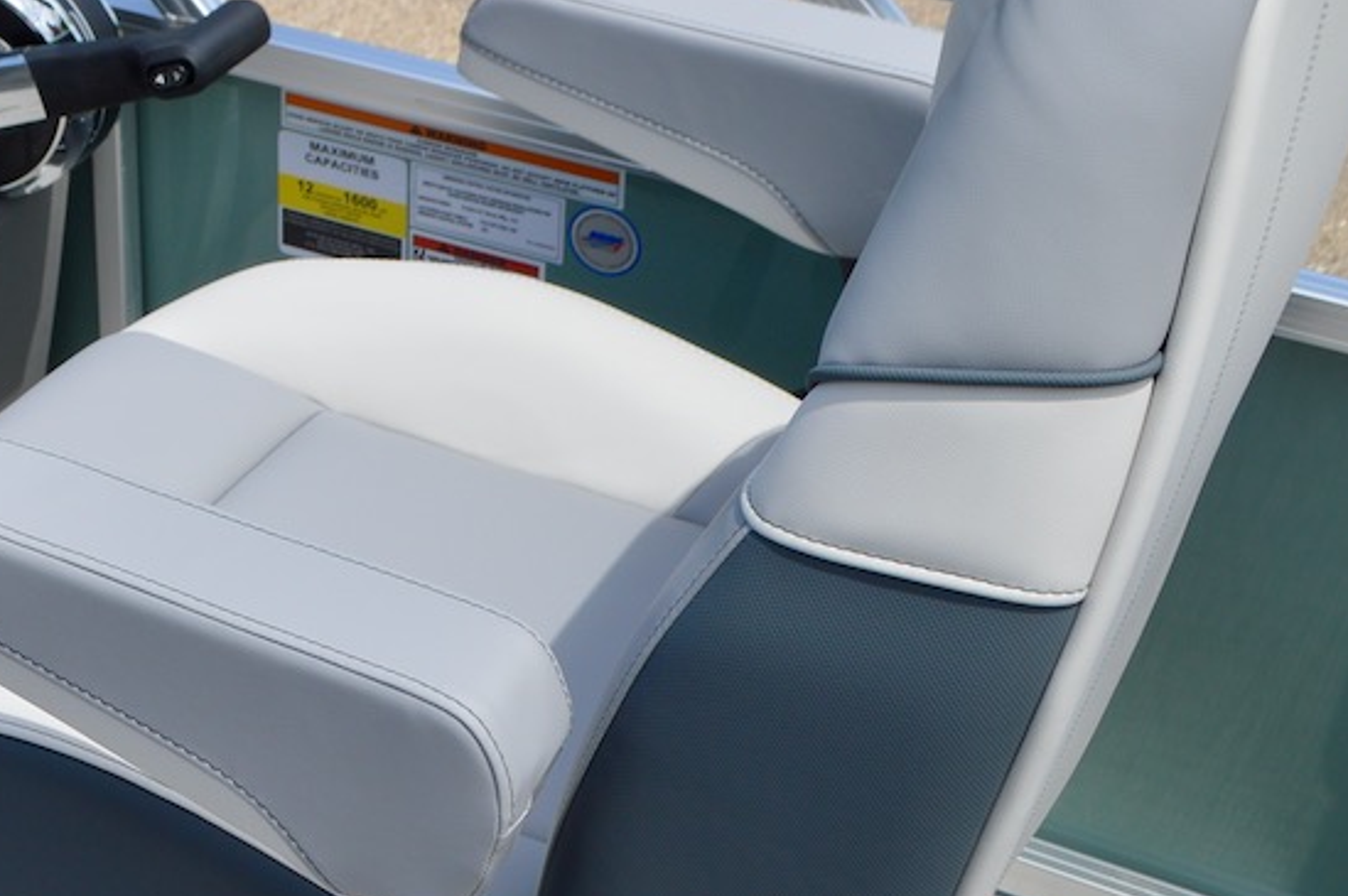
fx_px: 2881
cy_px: 287
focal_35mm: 77
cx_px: 2
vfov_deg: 17.6
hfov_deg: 25.1
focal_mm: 22
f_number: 9
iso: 100
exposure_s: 1/320
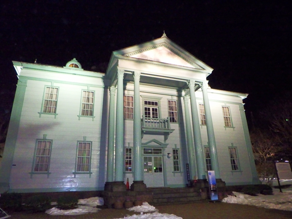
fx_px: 186
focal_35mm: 22
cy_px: 110
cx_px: 146
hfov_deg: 76.4
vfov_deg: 61.1
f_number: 3.5
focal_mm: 5
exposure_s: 1/20
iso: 1600
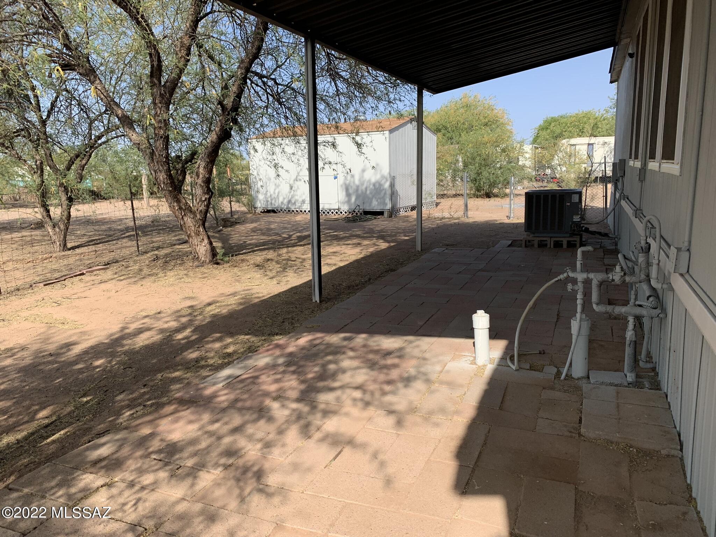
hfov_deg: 67.3
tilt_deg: -11.6
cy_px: 268
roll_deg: +1.4
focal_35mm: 26
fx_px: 538
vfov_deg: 53.1
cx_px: 358
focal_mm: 4.25
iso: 25
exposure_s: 1/1513
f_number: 1.8
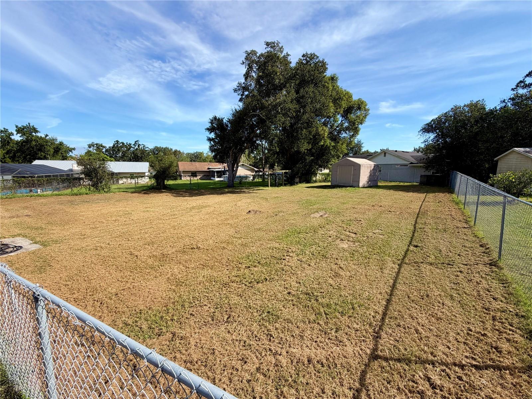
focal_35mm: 14
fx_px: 215
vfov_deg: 85.7
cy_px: 200
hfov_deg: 102.1
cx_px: 266
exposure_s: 1/770
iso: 25
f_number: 2.2
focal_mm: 2.22
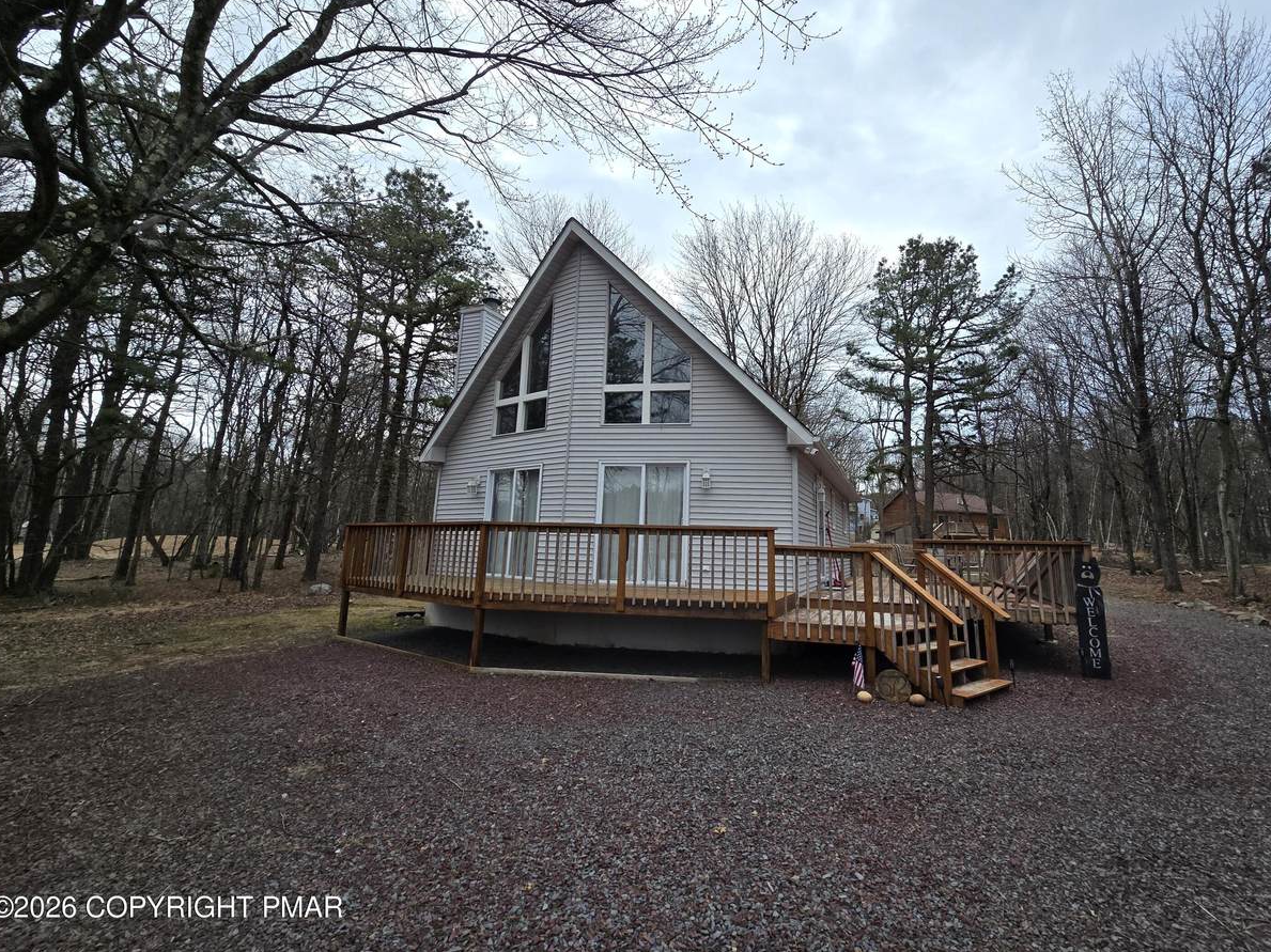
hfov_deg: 102.0
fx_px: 514
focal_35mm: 14
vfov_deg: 85.5
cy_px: 441
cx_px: 673
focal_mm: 2.2
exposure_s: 1/2145
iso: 50
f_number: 2.2
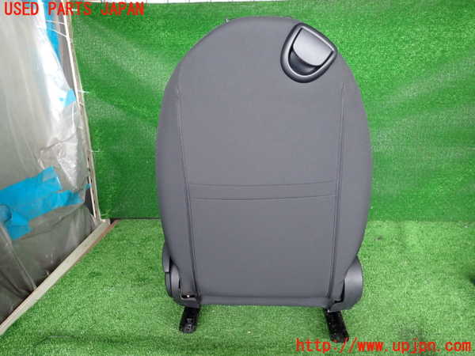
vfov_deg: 54.9
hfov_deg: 69.4
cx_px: 238
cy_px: 178
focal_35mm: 25
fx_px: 343
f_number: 2
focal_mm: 4.5
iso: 200
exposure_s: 1/60
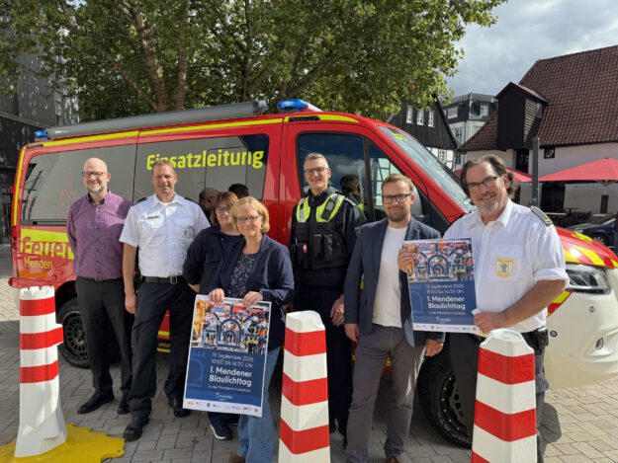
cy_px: 232
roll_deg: +0.4
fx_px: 429
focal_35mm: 24
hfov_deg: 71.6
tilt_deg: -5.0
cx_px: 309
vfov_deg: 56.8
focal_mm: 6.76
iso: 80
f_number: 1.78
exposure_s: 1/2710
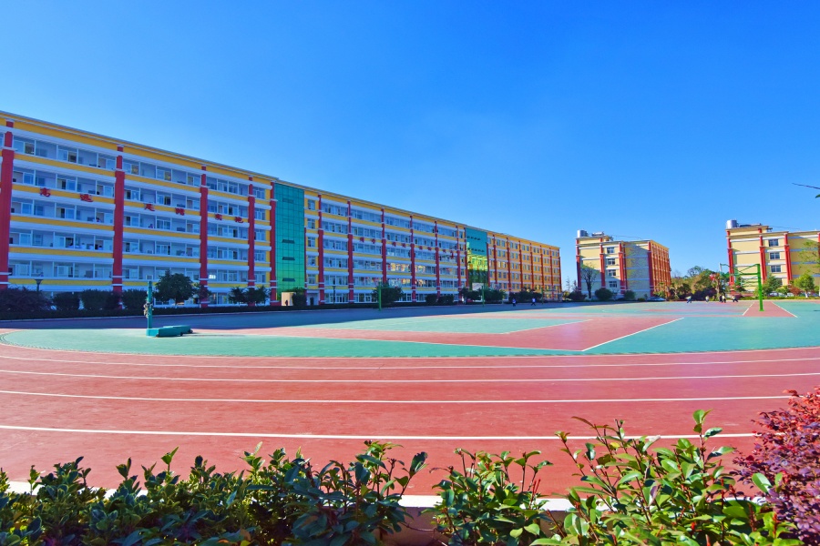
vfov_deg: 77.3
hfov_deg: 100.4
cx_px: 410
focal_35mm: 15
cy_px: 273
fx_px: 342
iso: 640
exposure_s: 1/2500
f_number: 5.6
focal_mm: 10
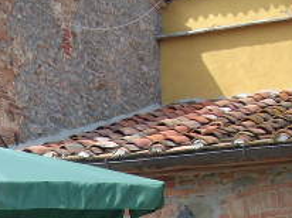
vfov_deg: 12.5
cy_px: 263
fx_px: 969
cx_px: -77
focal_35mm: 115
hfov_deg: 16.3
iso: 64
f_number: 5.6
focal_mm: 6.2
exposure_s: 1/136
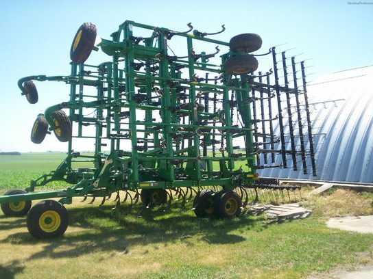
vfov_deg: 39.7
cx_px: 186
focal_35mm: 36
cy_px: 140
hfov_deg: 51.4
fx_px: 388
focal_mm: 5.9
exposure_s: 1/337
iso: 100
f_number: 4.5
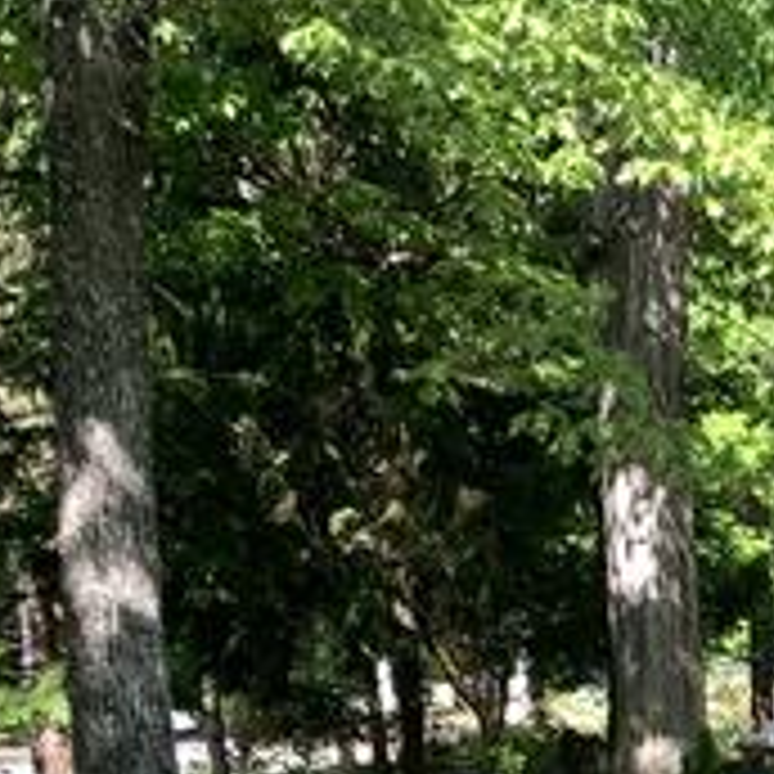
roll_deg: -0.4
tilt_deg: -10.4
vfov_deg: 13.4
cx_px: 1379
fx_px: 3162
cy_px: 1062
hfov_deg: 12.7
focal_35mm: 125
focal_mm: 4.25
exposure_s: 1/313
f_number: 1.8
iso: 25
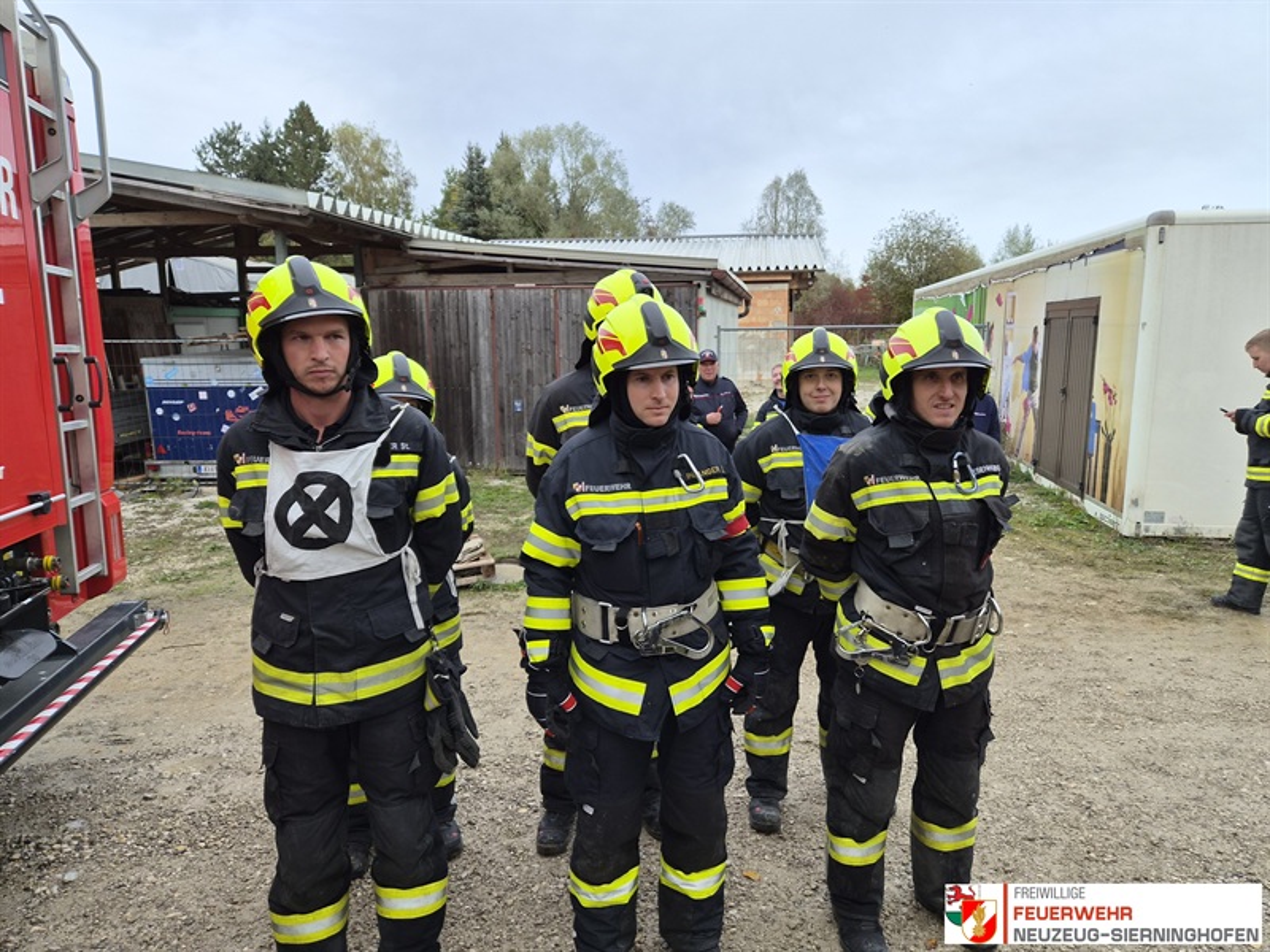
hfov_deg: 73.9
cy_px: 476
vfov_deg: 58.9
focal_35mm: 23
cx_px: 635
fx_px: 844
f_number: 1.8
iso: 50
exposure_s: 1/1116
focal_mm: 5.4
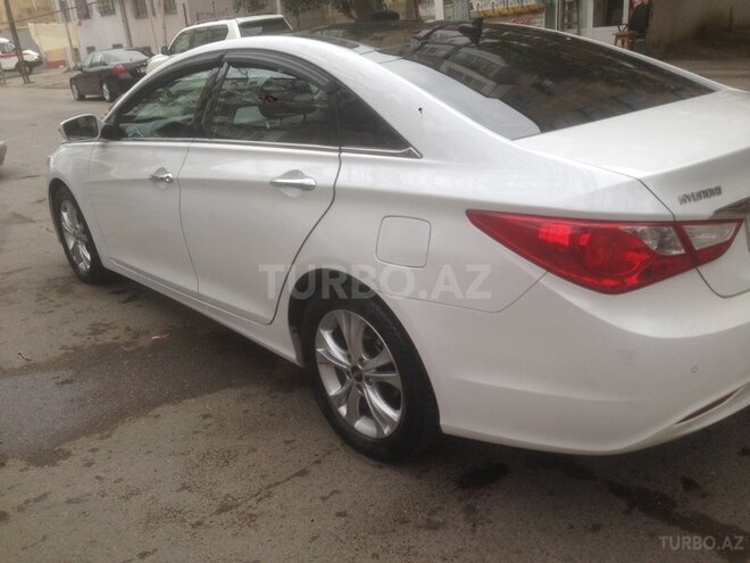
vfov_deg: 42.9
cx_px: 375
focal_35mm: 33
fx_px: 715
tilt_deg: -23.3
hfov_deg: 55.4
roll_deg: +6.8
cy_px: 282
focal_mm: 4.12
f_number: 2.4
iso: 50
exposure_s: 1/350
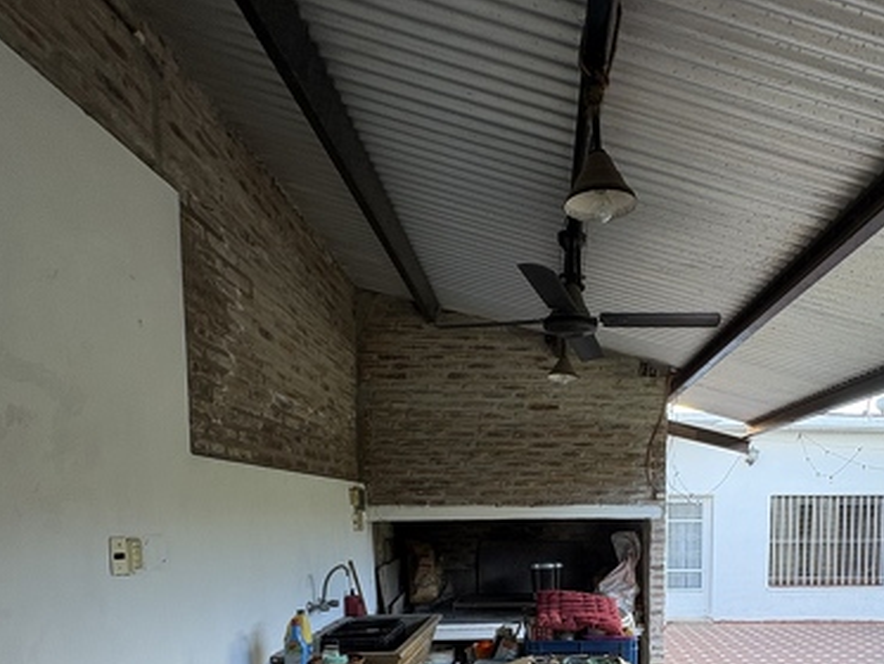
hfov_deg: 67.6
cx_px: 583
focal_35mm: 25
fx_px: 639
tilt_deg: -4.3
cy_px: 569
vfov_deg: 50.1
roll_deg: +0.5
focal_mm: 2.22
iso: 64
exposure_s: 1/99
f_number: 2.2
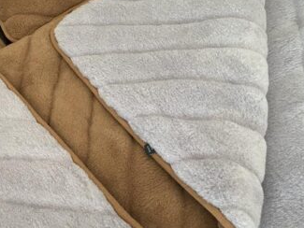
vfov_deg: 30.3
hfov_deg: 37.4
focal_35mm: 48
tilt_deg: -47.0
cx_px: 39
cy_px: 125
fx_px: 422
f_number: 1.8
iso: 200
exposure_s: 1/60
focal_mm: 4.25
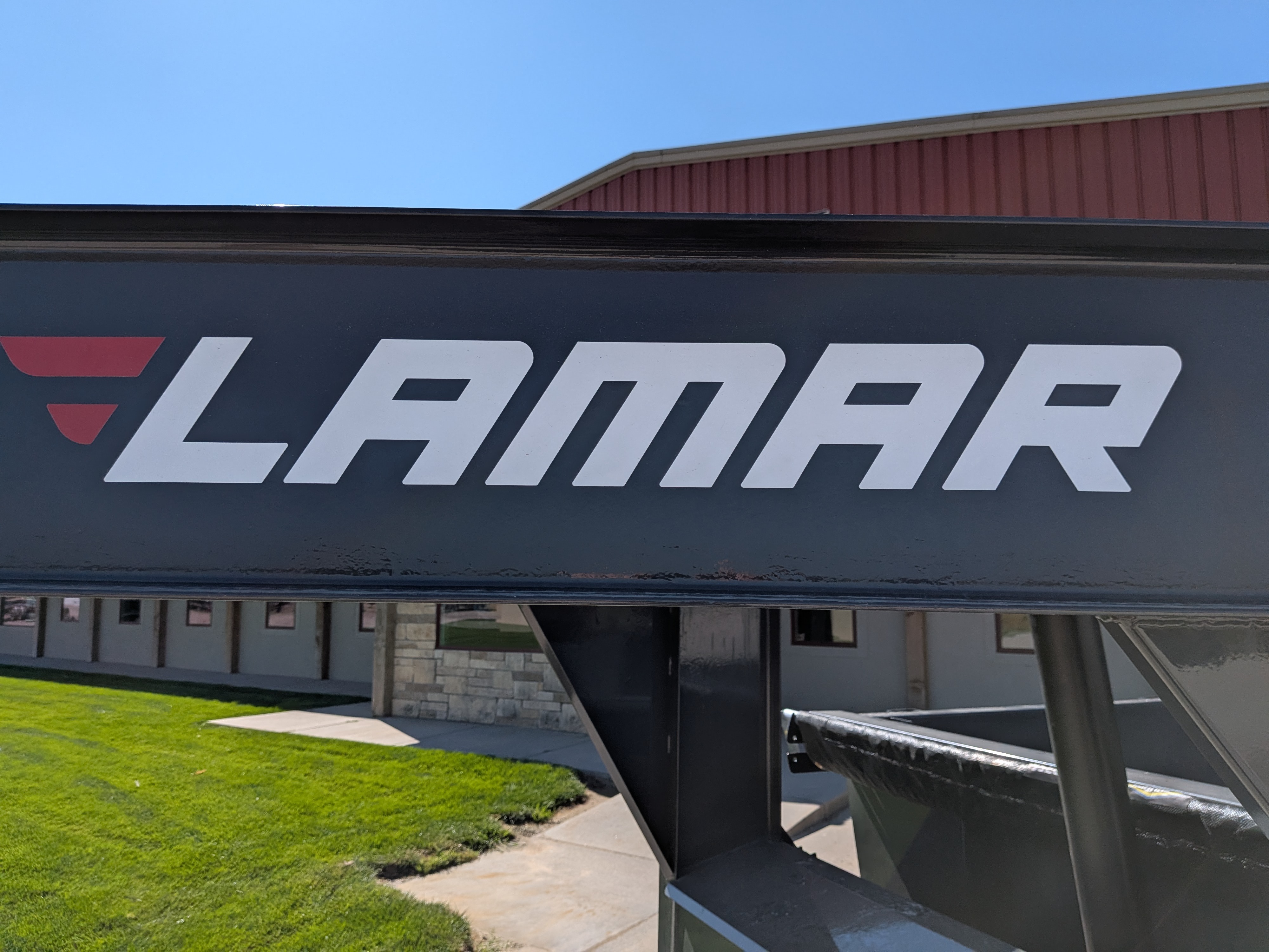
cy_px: 476
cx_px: 634
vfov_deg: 56.8
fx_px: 880
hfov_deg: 71.6
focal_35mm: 24
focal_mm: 4.53
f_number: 1.7
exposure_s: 1/2128
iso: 33
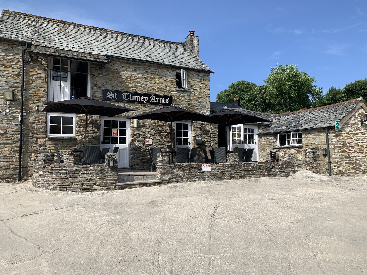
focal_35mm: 26
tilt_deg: +5.6
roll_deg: +0.8
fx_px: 276
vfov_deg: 53.1
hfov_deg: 67.3
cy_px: 138
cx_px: 184
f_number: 1.8
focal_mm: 4.25
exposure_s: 1/2309
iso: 25
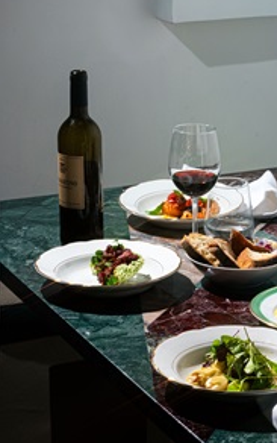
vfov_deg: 17.1
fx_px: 1471
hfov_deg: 10.7
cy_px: 212
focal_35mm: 122
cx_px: 251
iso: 400
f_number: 13
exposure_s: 1/250
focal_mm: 70
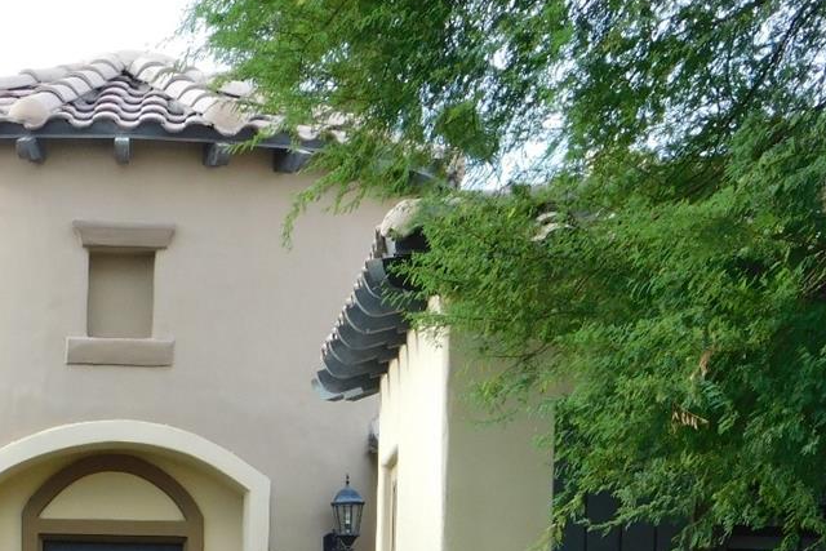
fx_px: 3970
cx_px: 173
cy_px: 643
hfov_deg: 11.8
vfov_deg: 7.9
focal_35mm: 173
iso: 125
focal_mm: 12.6
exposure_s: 1/160
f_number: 4.3
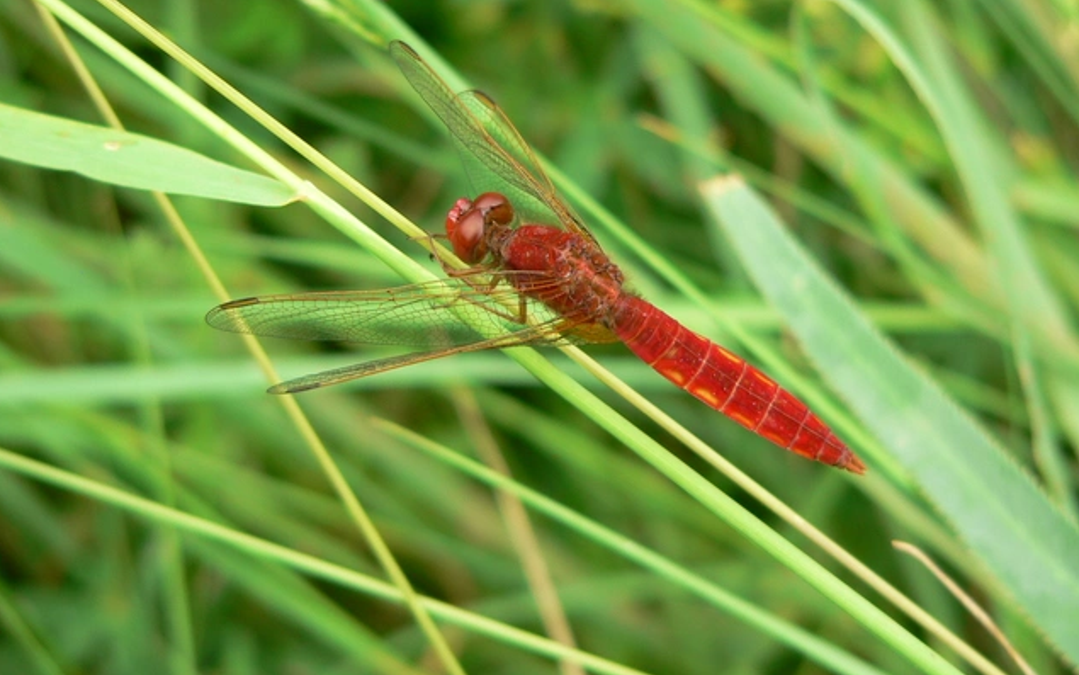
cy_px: 270
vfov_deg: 10.6
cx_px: 539
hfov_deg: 16.8
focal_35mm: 124
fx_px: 3647
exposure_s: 1/100
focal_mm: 19.2
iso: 80
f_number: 3.3
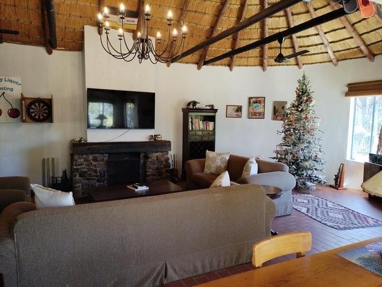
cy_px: 144
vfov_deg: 53.1
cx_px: 191
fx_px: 287
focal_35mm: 26
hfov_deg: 67.3
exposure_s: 1/100
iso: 398
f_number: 1.8
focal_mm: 4.25
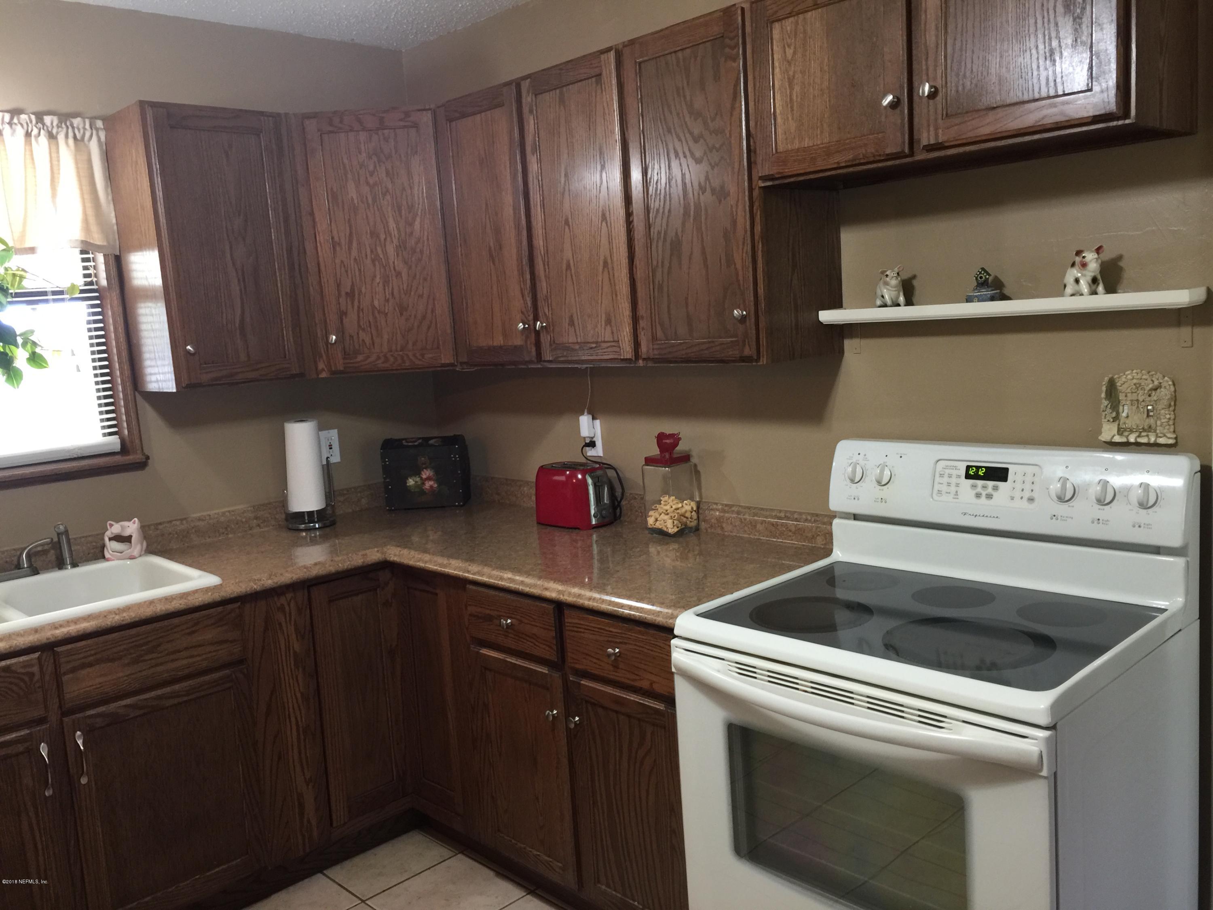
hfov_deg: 61.7
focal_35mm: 29
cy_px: 455
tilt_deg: -7.8
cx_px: 606
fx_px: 1016
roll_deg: +4.0
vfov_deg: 48.2
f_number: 2.2
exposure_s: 1/15
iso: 64
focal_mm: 4.15
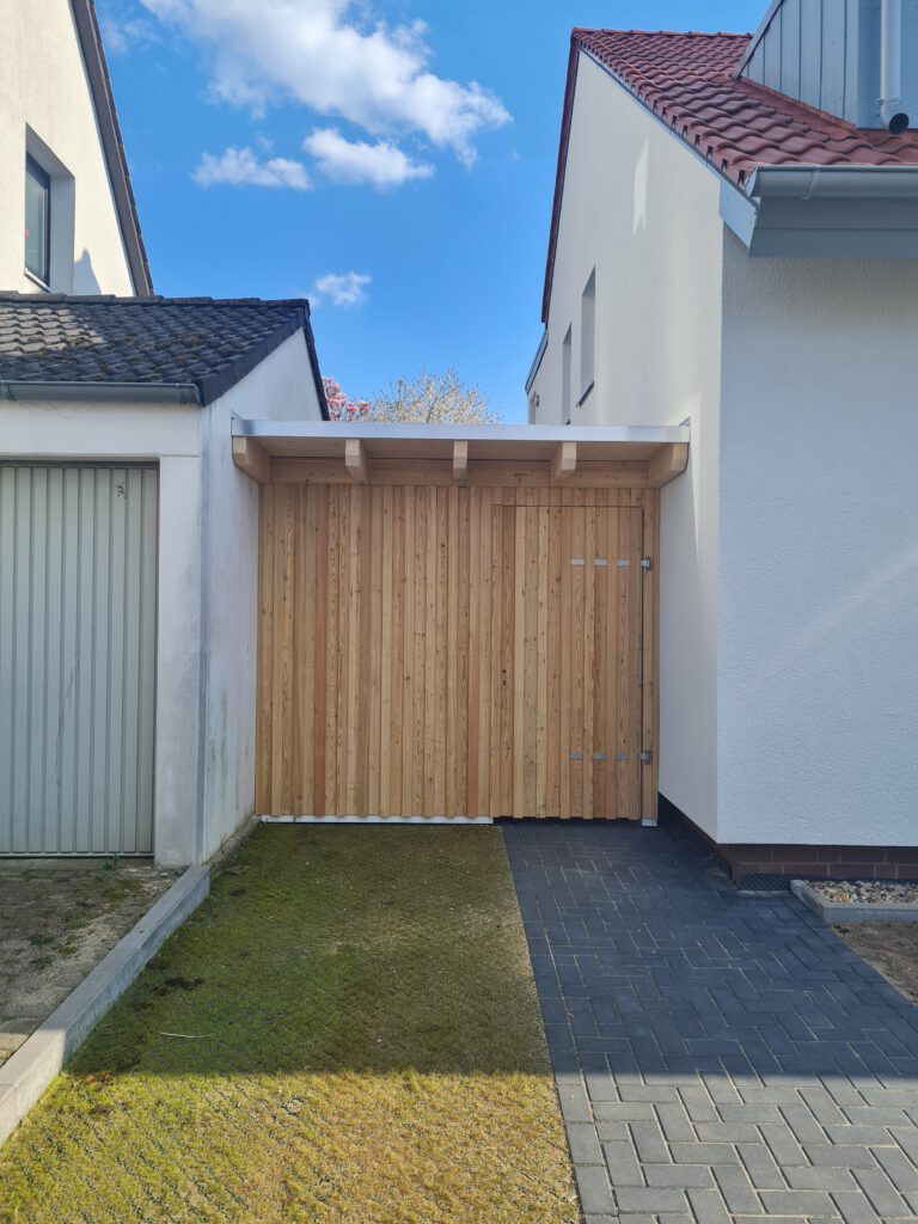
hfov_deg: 53.1
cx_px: 459
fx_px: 919
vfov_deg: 67.3
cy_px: 612
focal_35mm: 26
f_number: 1.8
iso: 50
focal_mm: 5.4
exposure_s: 1/1368
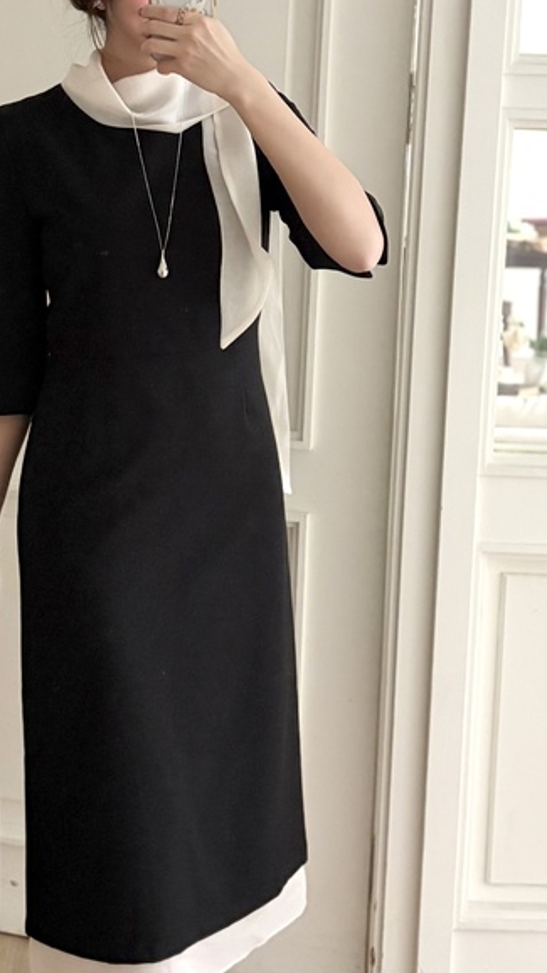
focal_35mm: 49
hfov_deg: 24.3
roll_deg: -2.6
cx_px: 170
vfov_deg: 42.0
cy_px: 552
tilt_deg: -15.6
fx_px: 1264
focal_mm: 5.96
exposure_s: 1/60
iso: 500
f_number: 1.6
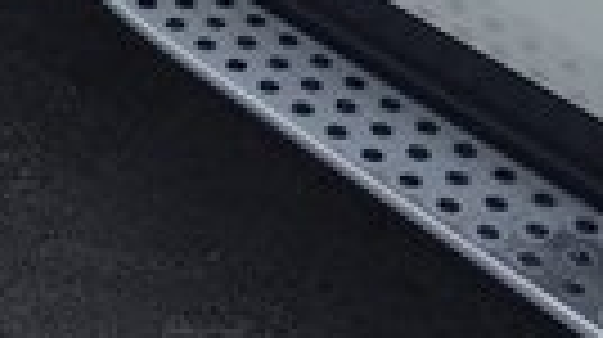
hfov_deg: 13.7
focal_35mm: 156
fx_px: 2491
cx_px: 558
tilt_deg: -10.3
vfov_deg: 7.0
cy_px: -674
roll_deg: -3.0
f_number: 2.2
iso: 32
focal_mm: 4.15
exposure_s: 1/1364
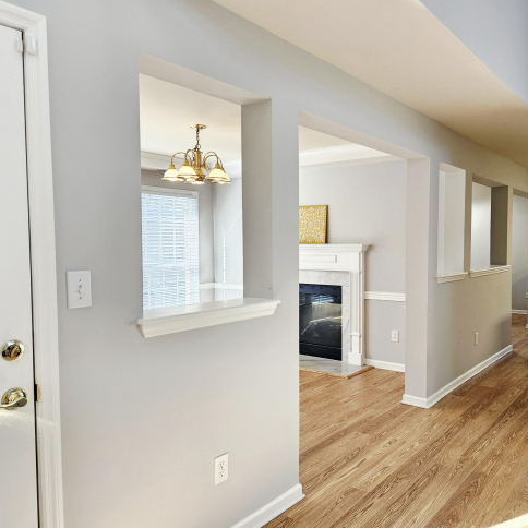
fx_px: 483
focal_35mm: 28
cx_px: 338
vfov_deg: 57.3
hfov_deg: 56.4
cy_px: 266
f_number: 1.8
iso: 125
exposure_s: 1/182
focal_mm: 5.4
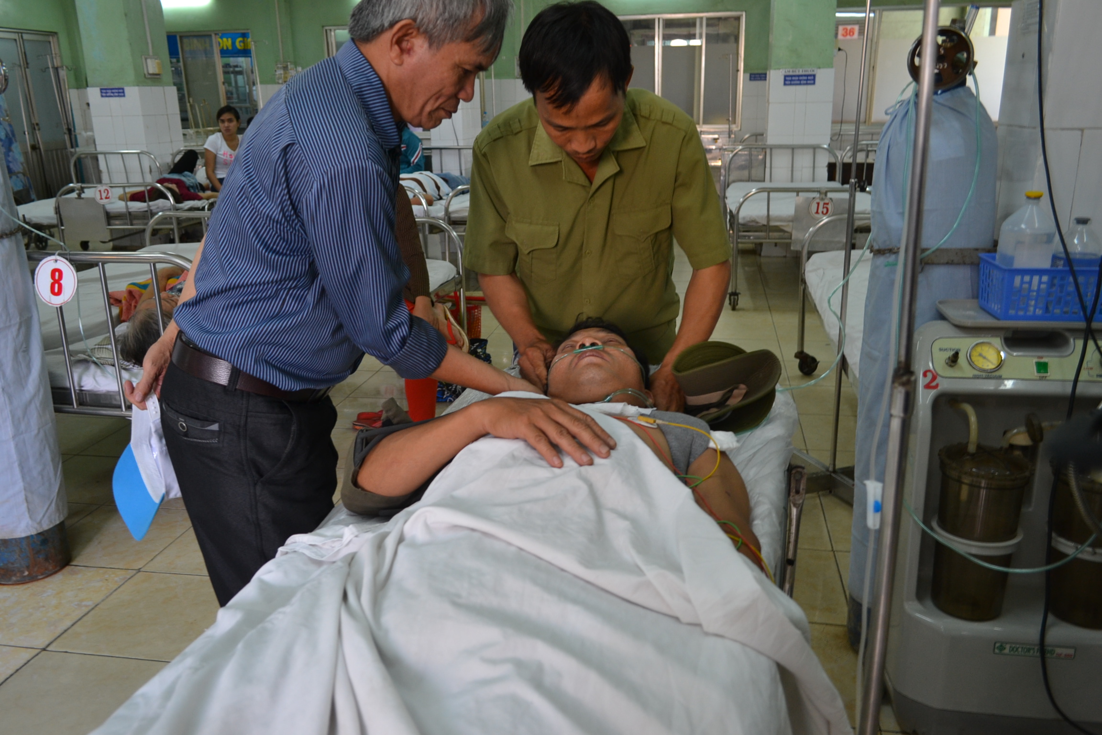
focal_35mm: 27
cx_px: 551
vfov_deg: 47.9
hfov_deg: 67.4
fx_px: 826
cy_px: 368
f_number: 3.5
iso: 400
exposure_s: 1/40
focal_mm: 18
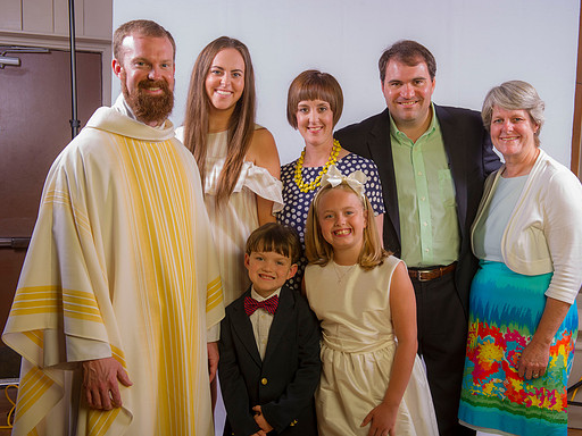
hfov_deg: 38.9
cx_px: 319
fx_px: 824
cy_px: 218
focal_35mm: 49
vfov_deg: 29.7
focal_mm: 45
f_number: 8
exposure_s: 1/200
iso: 100
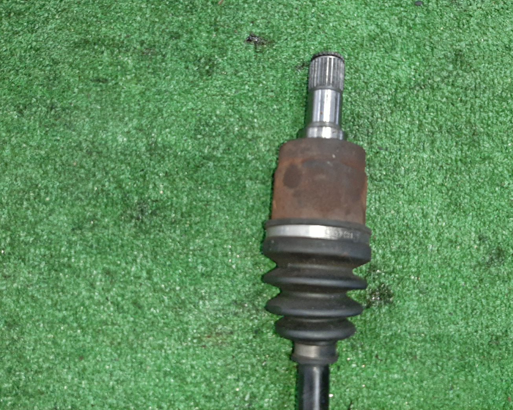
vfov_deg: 51.5
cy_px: 199
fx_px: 425
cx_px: 277
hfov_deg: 62.1
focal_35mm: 28
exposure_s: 1/50
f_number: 1.7
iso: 232
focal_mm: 3.93
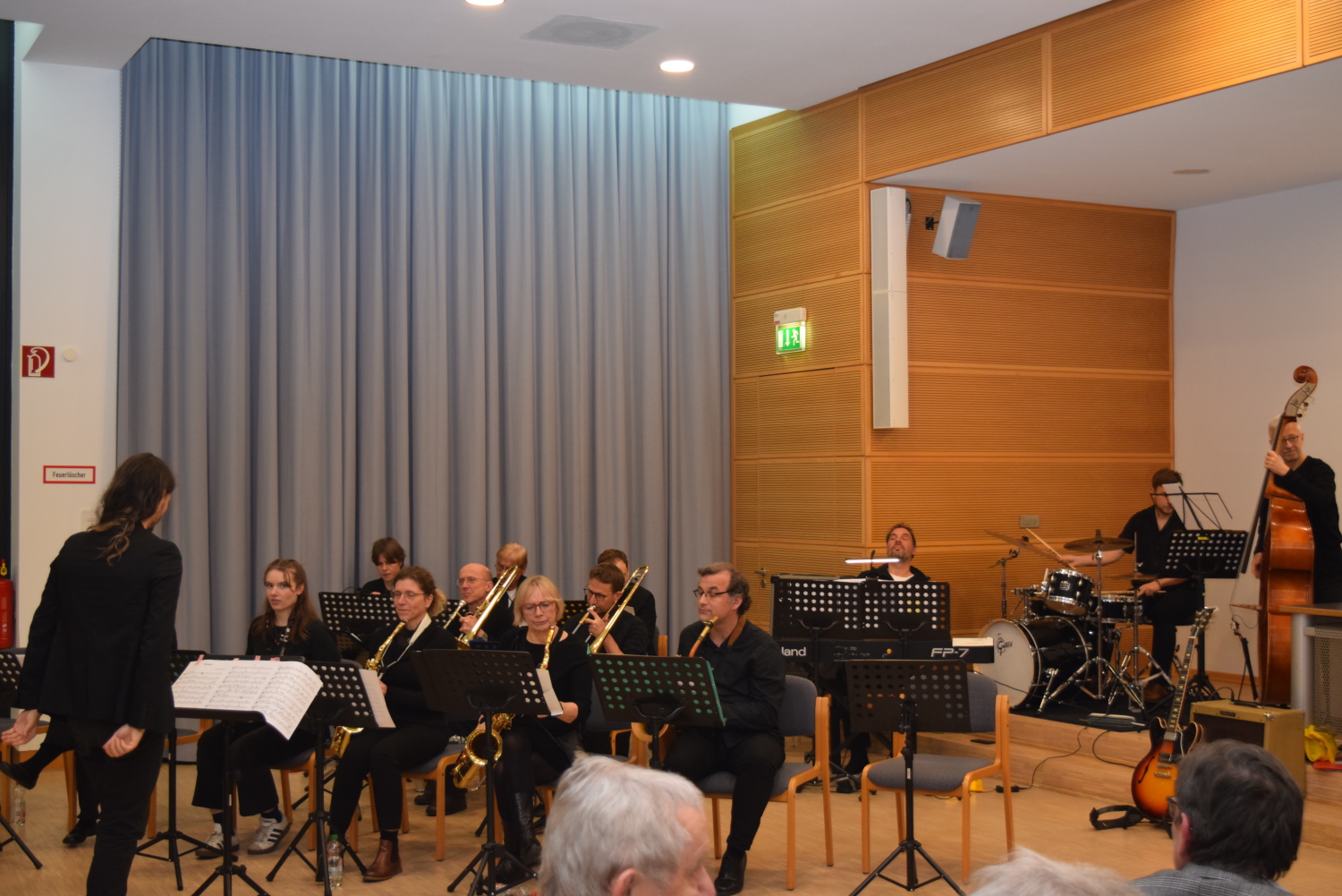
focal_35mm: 46
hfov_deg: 42.3
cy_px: 448
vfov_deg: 29.0
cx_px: 671
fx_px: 1734
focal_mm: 31
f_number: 4.5
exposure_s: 1/80
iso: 800
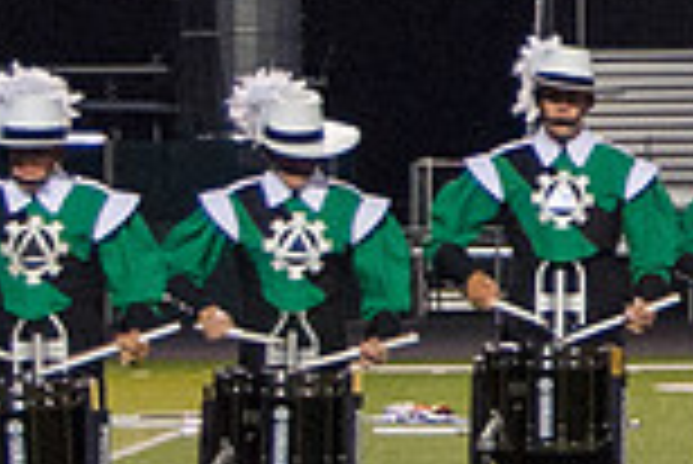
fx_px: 5761
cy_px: 94
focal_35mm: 299
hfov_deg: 6.8
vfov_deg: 4.6
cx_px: 1155
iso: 4500
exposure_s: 1/160
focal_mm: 40
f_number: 4.2
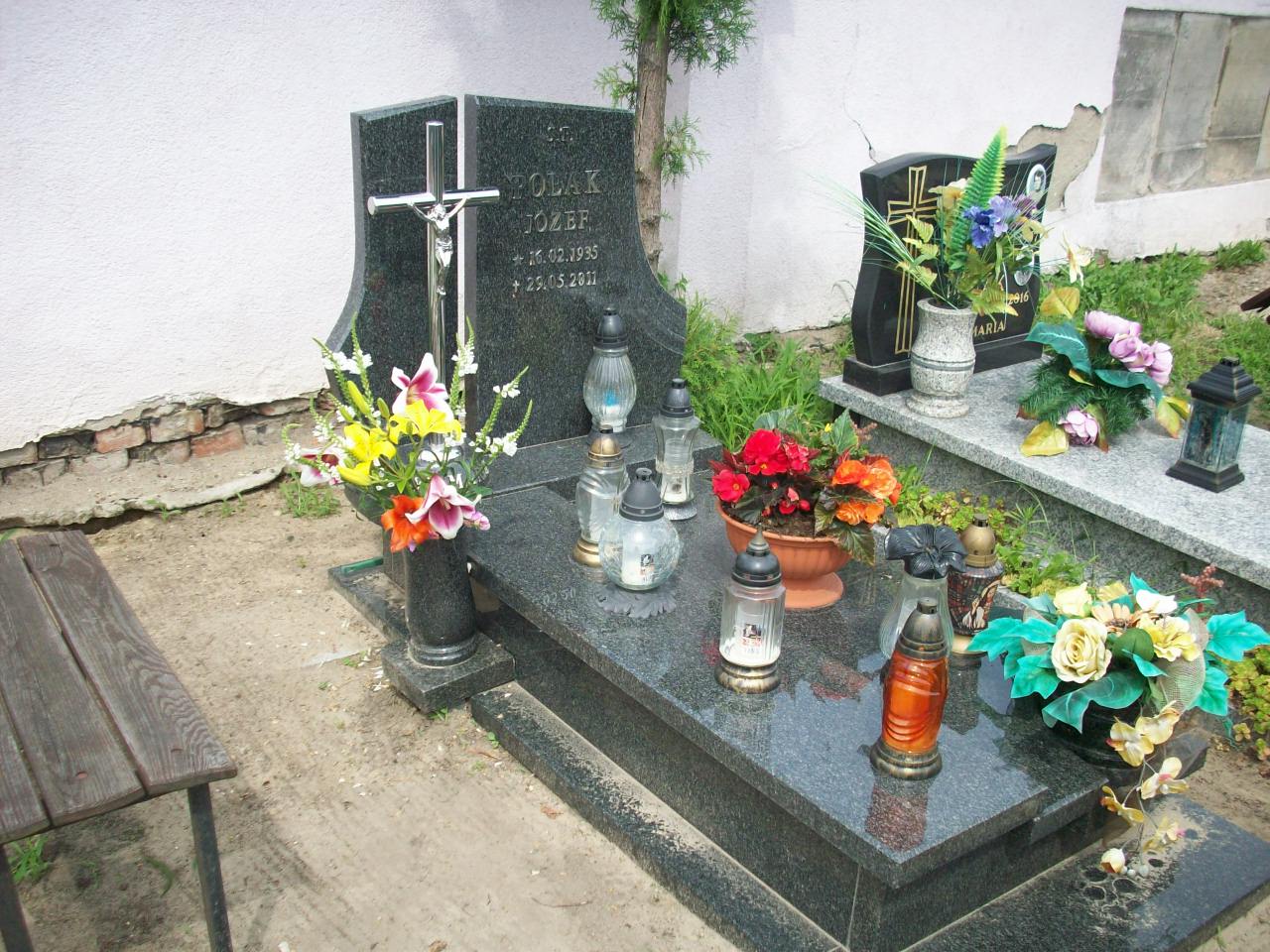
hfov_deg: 50.1
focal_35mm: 37
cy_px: 476
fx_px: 1357
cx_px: 635
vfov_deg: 38.7
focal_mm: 6.2
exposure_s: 1/635
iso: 80
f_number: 2.8
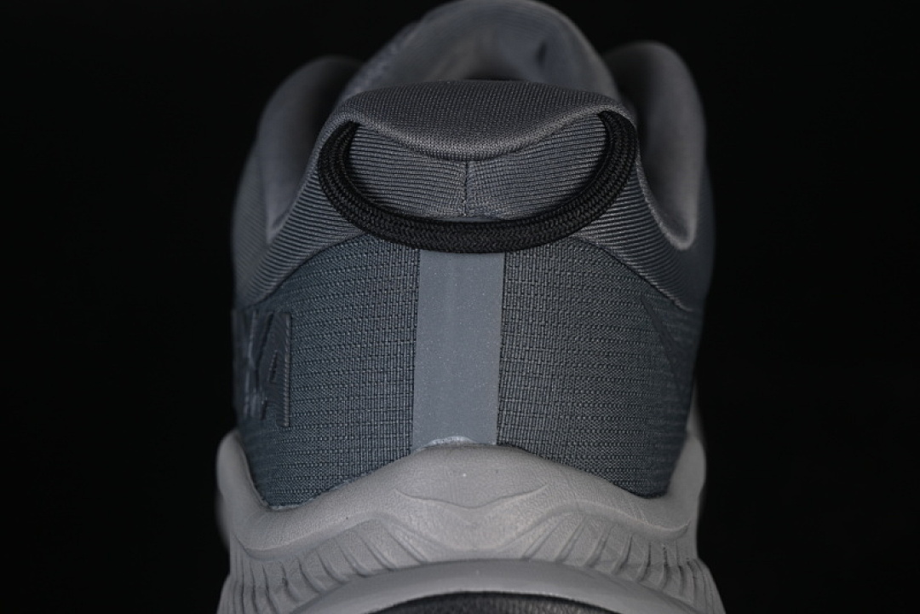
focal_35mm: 75
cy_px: 307
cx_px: 460
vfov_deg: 18.2
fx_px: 1917
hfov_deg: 27.0
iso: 160
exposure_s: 1/60
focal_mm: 50
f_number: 7.1
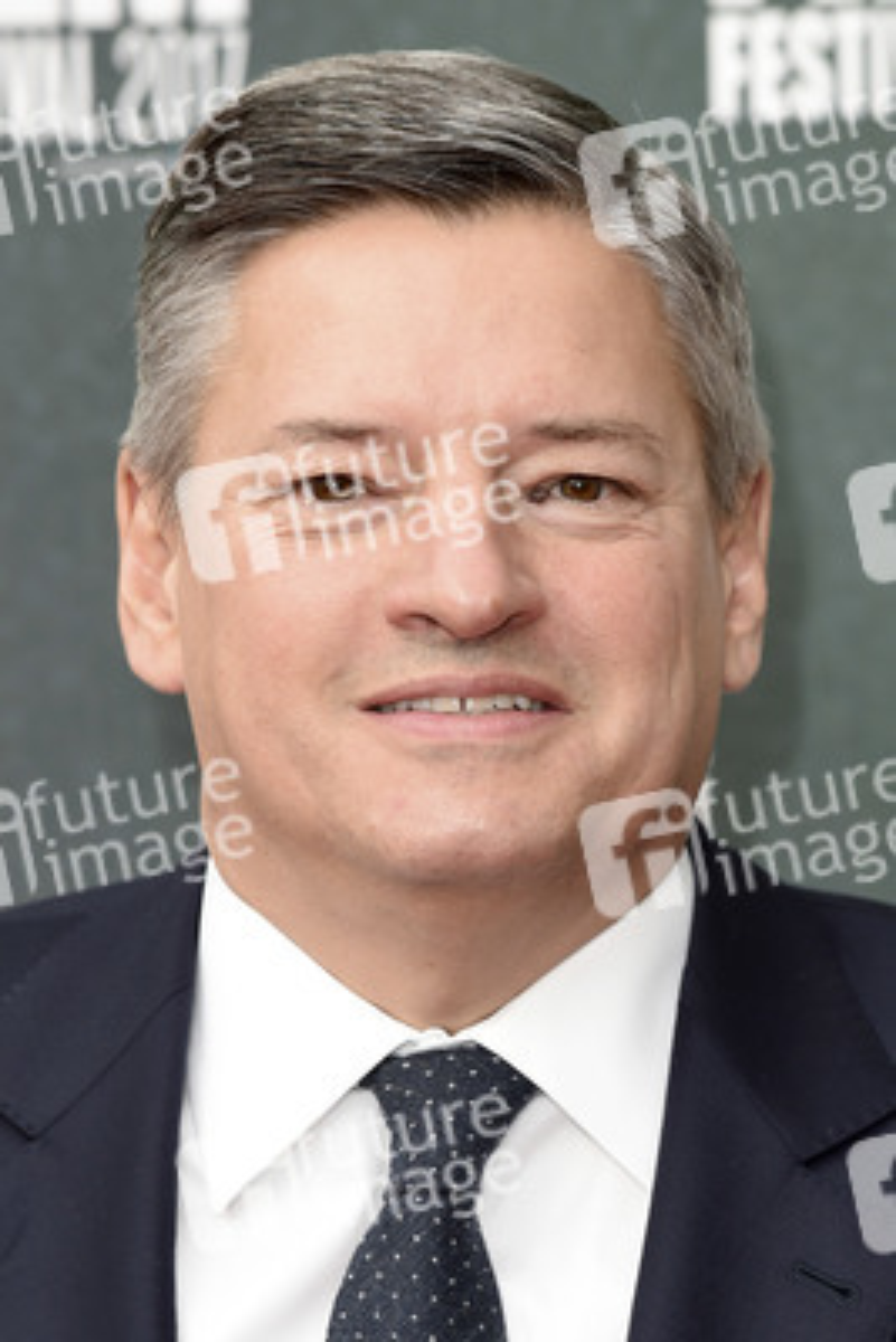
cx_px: 448
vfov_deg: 11.7
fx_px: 6527
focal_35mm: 175
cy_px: 671
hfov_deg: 7.9
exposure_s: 1/250
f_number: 6.3
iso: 400
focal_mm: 175
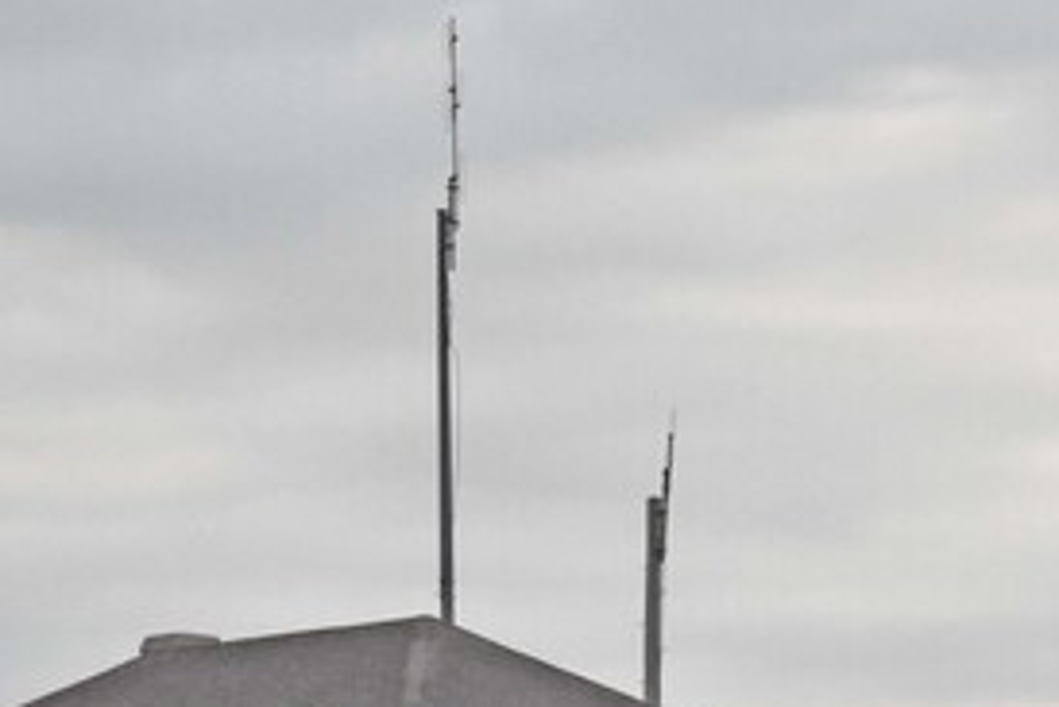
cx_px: 1055
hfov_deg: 11.5
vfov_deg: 7.7
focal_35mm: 177
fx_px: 5209
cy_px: 929
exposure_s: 1/4000
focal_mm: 38
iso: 6400
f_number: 4.8
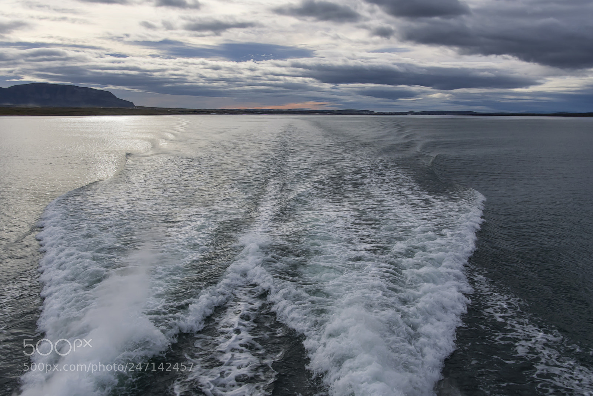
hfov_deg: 57.2
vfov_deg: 40.0
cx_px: 296
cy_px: 198
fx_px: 544
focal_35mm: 33
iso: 640
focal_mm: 22
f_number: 18
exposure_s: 1/320
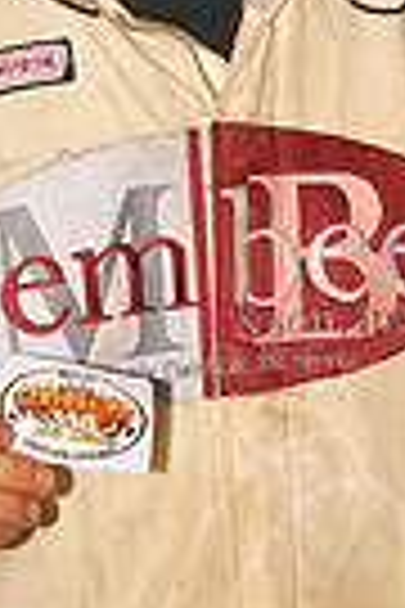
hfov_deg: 2.7
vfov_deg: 4.0
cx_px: 270
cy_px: 45
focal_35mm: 516
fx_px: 8707
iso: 500
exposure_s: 1/320
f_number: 7.1
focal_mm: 155
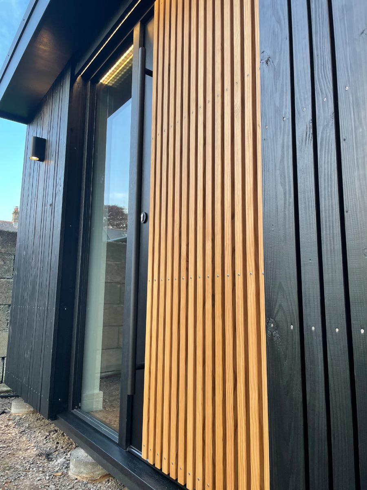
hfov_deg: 53.1
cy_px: 245
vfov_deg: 67.3
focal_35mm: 26
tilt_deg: +9.5
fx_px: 368
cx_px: 184
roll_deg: +0.0
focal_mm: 4.2
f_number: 1.6
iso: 50
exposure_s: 1/100
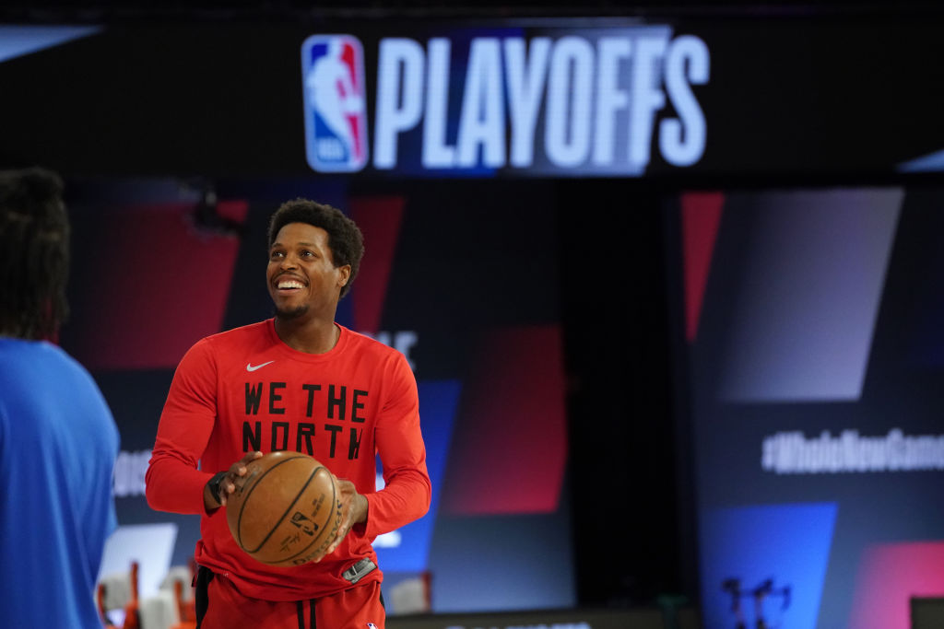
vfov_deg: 6.9
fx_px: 5245
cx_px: 472
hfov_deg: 10.3
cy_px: 314
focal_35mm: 200
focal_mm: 200
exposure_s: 1/800
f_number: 5.6
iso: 8000
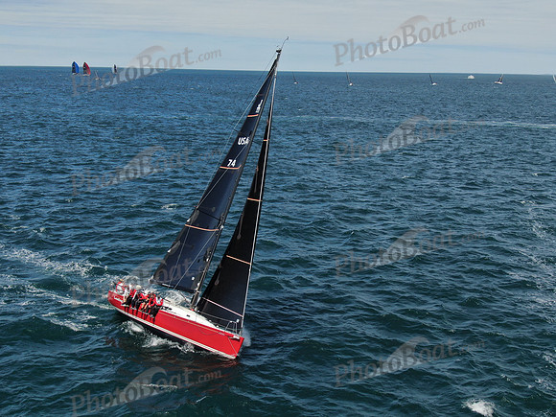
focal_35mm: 48
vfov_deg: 30.3
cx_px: 278
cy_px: 208
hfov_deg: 39.7
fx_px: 771
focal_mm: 8.6
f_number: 3.8
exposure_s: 1/1000
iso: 100
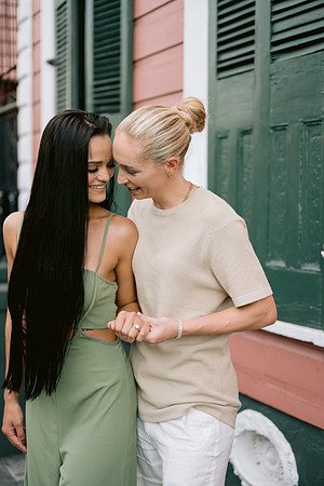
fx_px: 675
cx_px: 162
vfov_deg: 39.6
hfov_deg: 27.0
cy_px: 243
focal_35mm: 50
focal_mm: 50
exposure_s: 1/320
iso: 400
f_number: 2
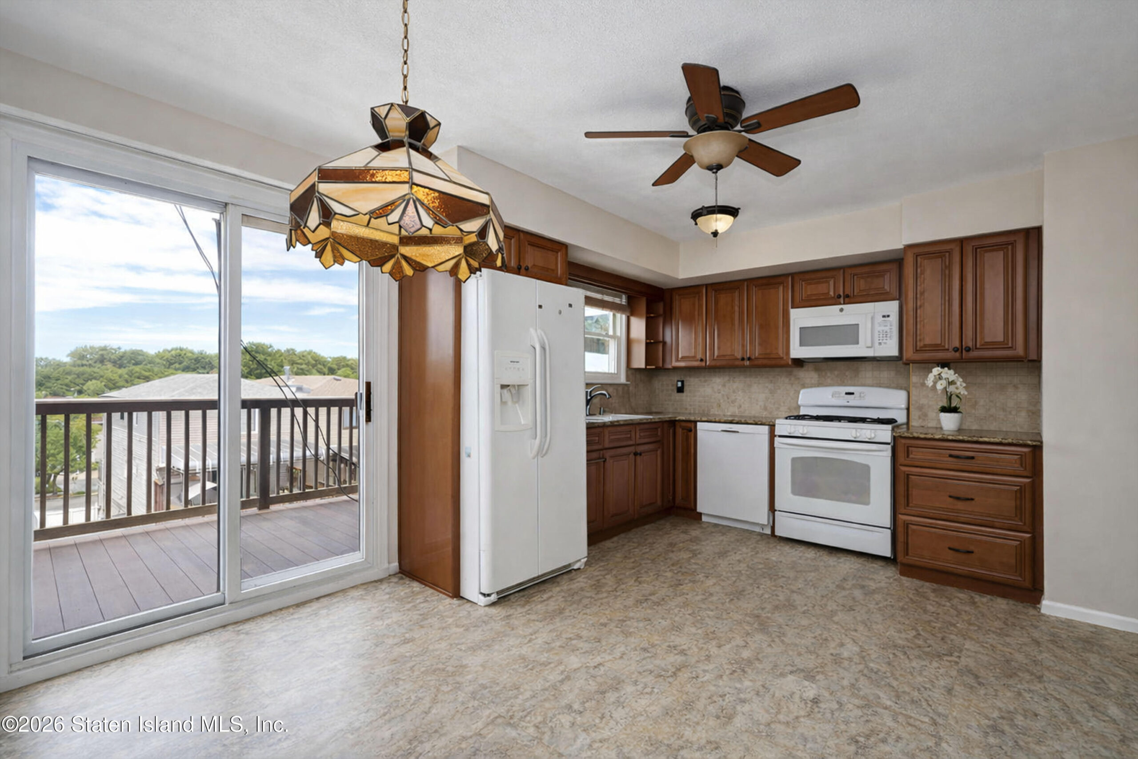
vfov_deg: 72.1
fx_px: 522
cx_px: 569
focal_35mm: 16
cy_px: 380
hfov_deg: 95.0
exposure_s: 1/40
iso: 64
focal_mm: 16.5
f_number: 4.5
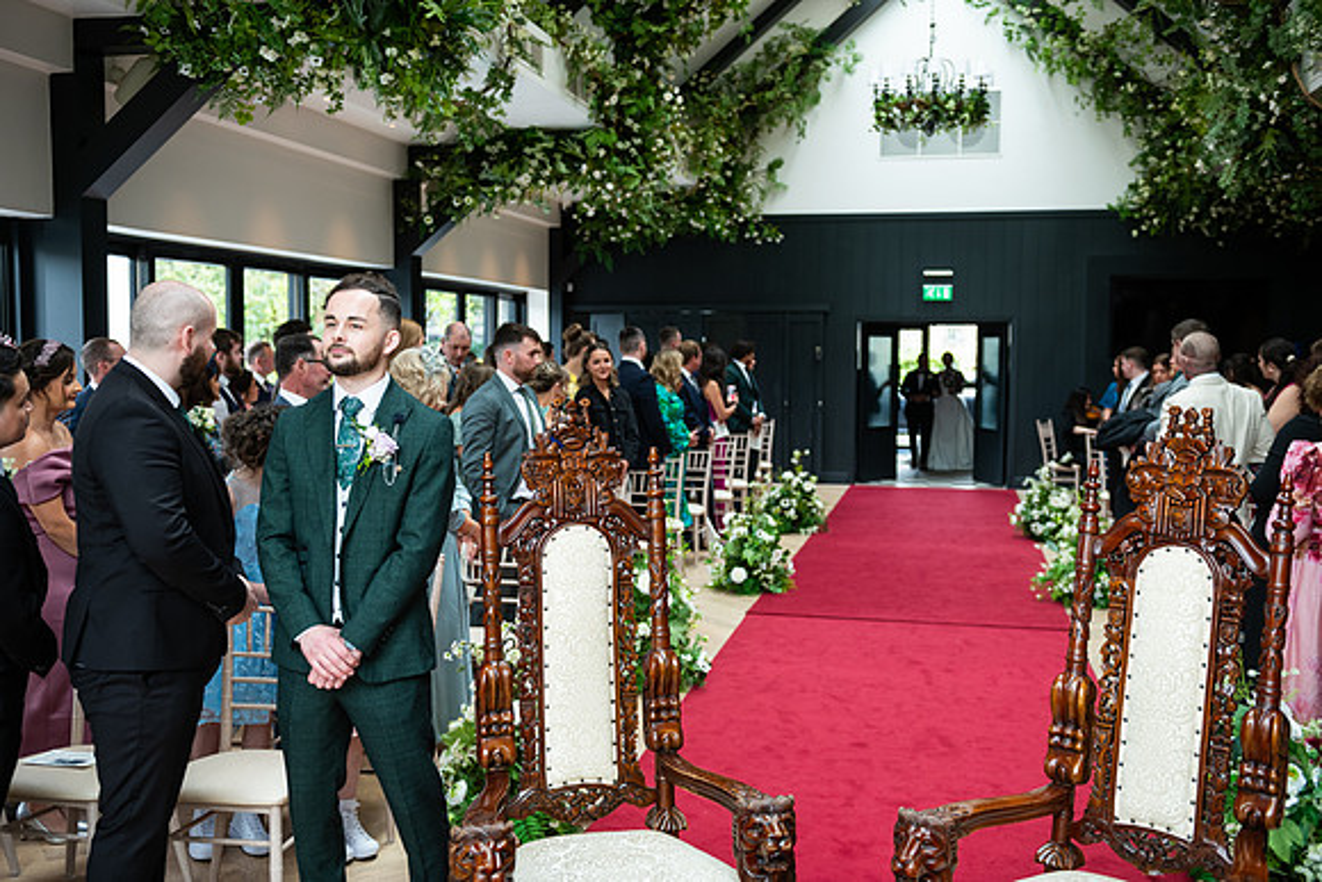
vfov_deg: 36.9
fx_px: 1322
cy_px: 441
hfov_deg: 53.1
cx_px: 661
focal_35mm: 36
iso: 400
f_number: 3.5
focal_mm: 36
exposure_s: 1/200
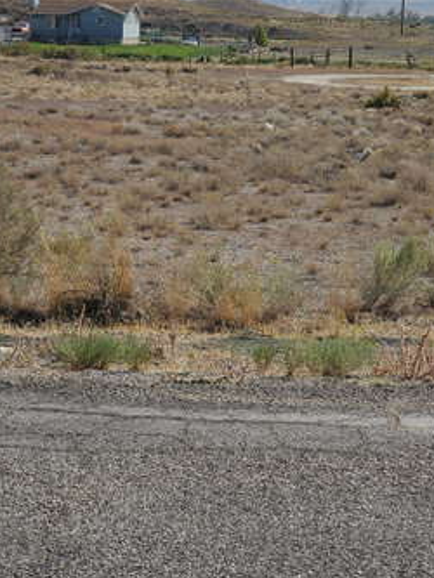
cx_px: 241
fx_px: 1253
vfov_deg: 26.0
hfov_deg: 19.6
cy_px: 278
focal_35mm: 75
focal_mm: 6
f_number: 2.4
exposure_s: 1/1058
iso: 50
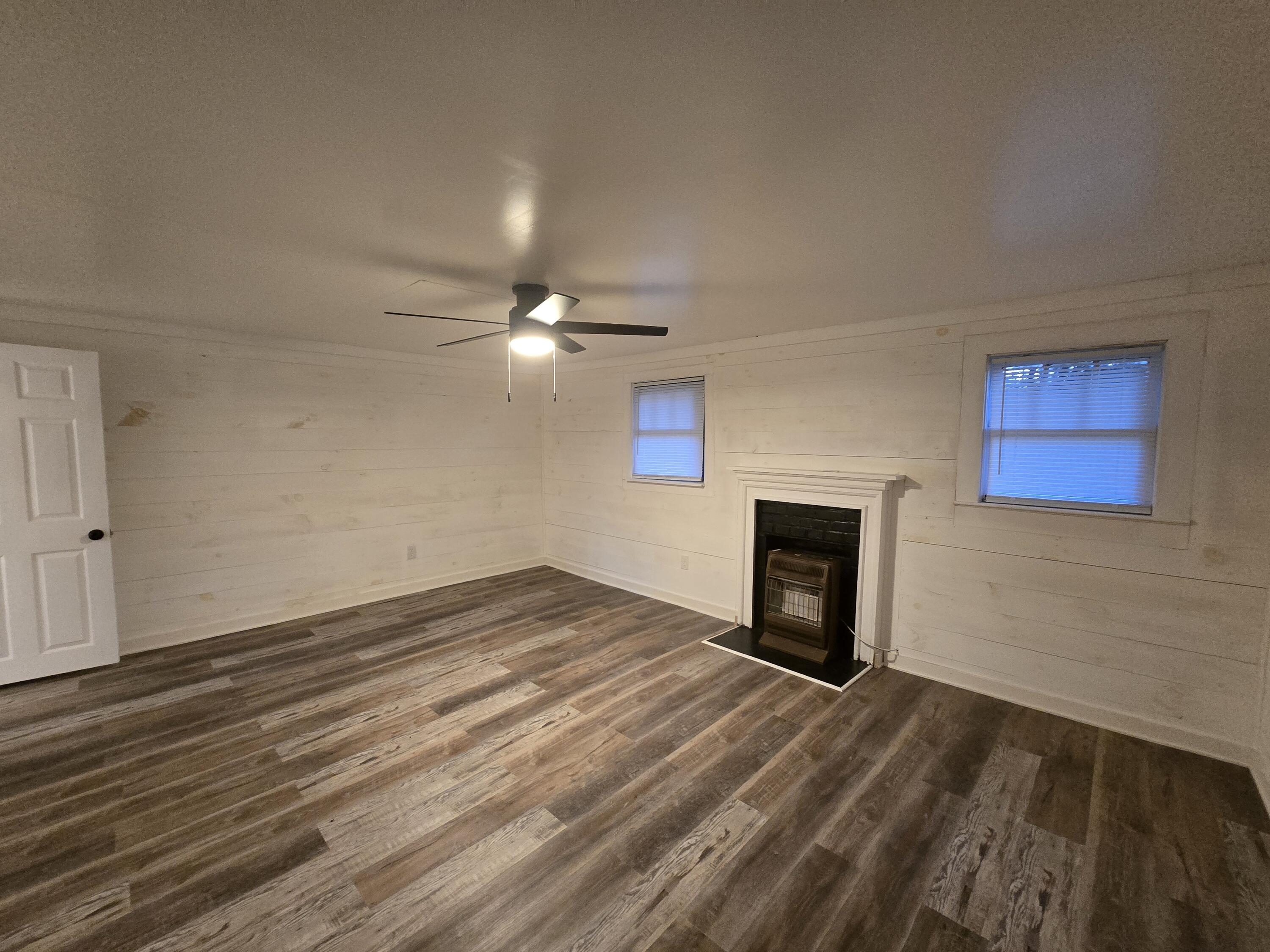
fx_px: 477
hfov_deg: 106.2
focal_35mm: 13
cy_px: 476
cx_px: 635
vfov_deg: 89.9
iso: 1000
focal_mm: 2.2
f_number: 2.2
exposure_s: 1/60
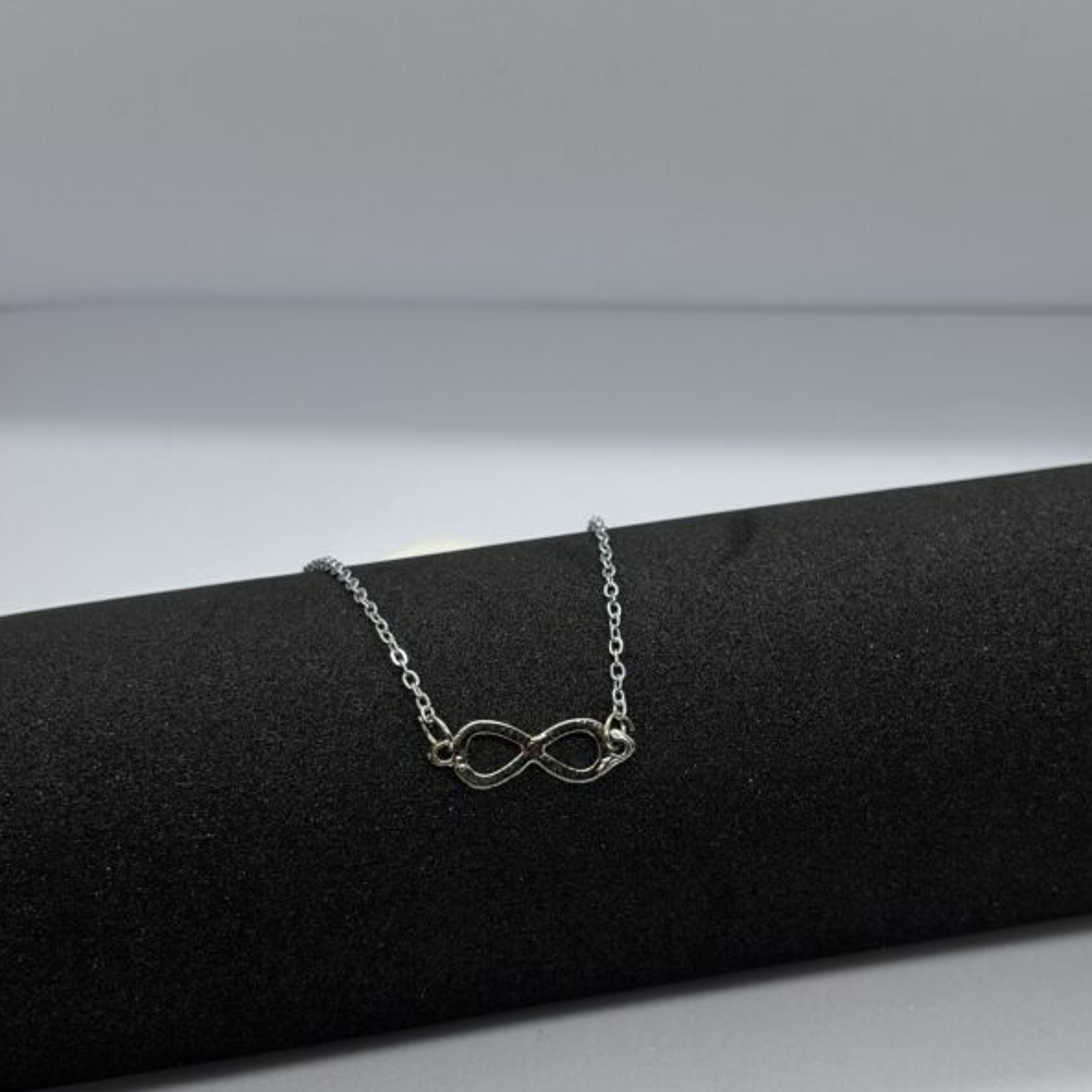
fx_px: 2213
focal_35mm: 62
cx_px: 541
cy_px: 646
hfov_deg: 27.7
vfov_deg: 27.7
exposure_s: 1/100
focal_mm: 5.96
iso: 40
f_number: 1.6
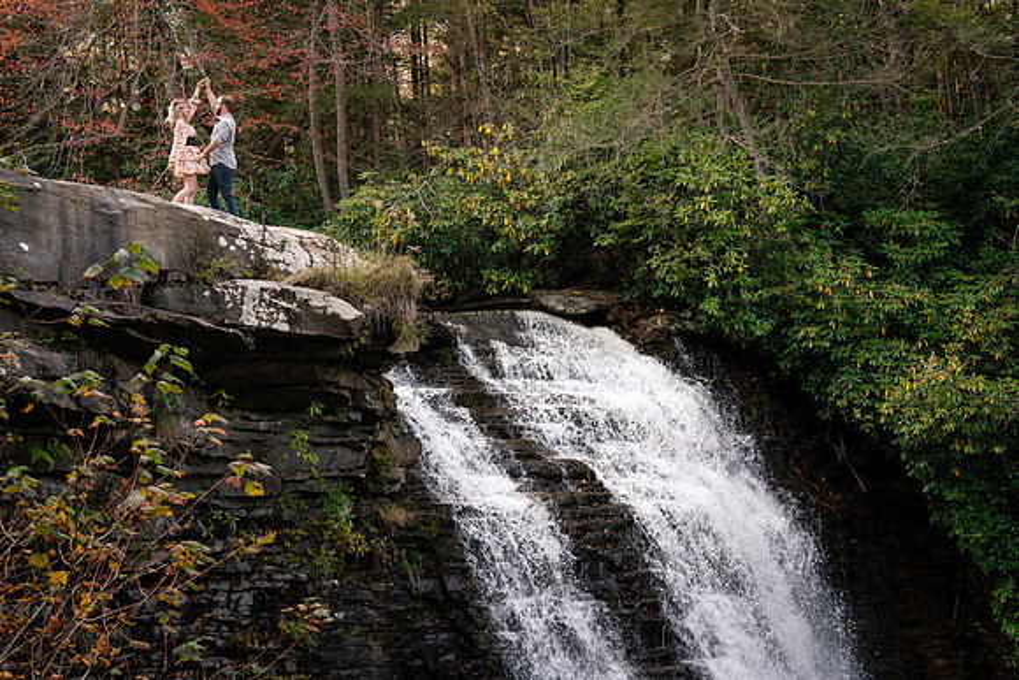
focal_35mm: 70
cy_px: 340
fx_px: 1982
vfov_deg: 19.5
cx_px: 510
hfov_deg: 28.8
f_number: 8
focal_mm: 70
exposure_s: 1/200
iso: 1250
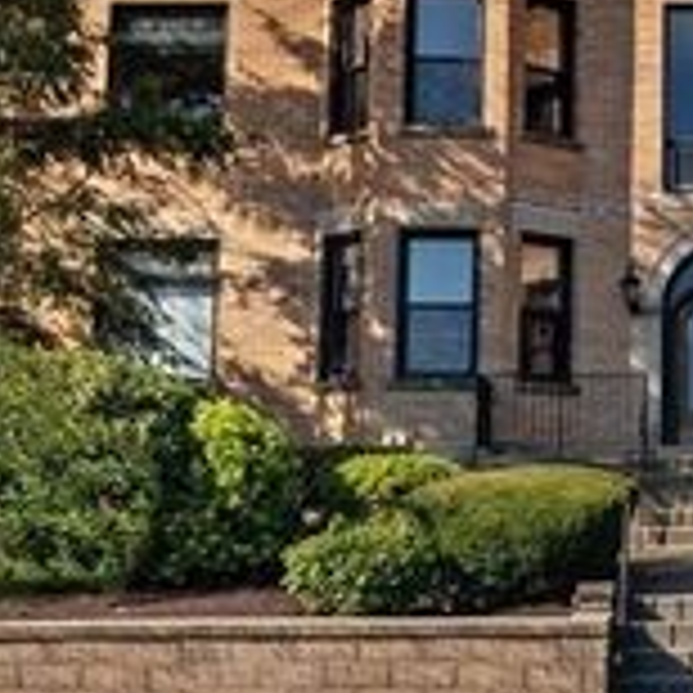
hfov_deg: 20.1
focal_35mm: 83
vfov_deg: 20.7
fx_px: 1880
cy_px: 178
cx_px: 720
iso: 2000
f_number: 10
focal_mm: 30
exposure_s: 1/3200
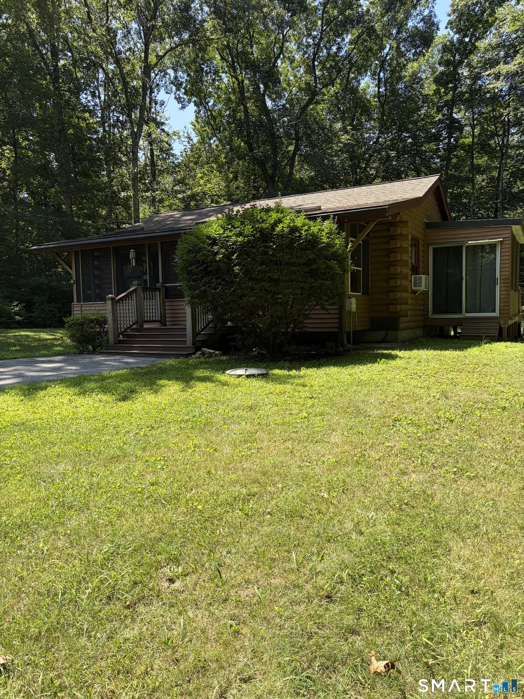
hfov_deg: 53.1
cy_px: 350
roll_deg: +1.4
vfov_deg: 67.3
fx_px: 525
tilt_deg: -2.9
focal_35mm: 26
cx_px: 262
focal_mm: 5.96
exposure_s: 1/1048
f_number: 1.6
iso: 50
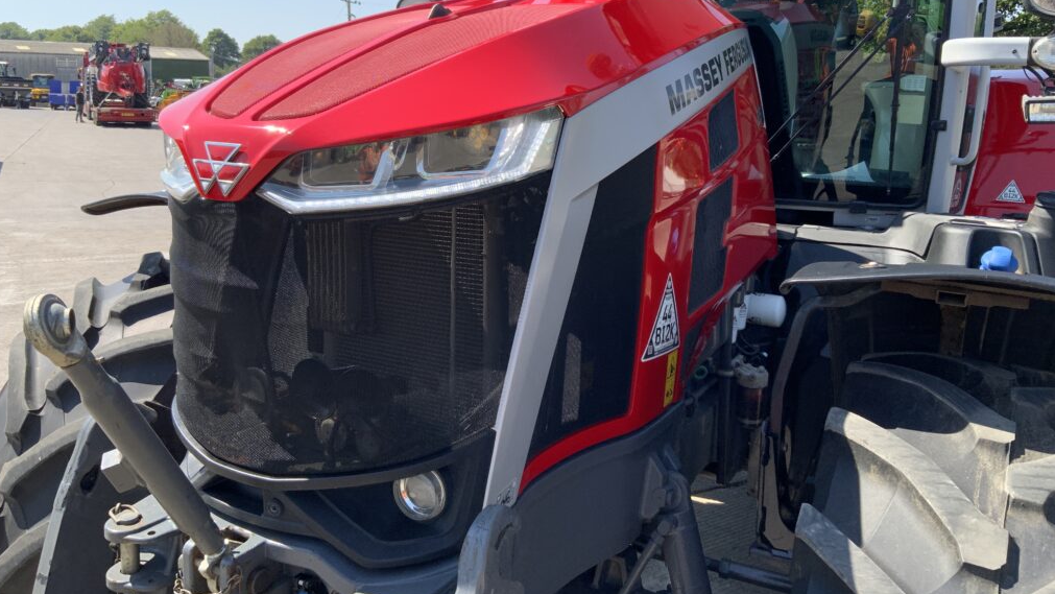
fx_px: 895
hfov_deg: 61.0
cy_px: 221
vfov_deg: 36.5
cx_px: 523
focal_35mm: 32
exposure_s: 1/842
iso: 16
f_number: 1.8
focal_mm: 3
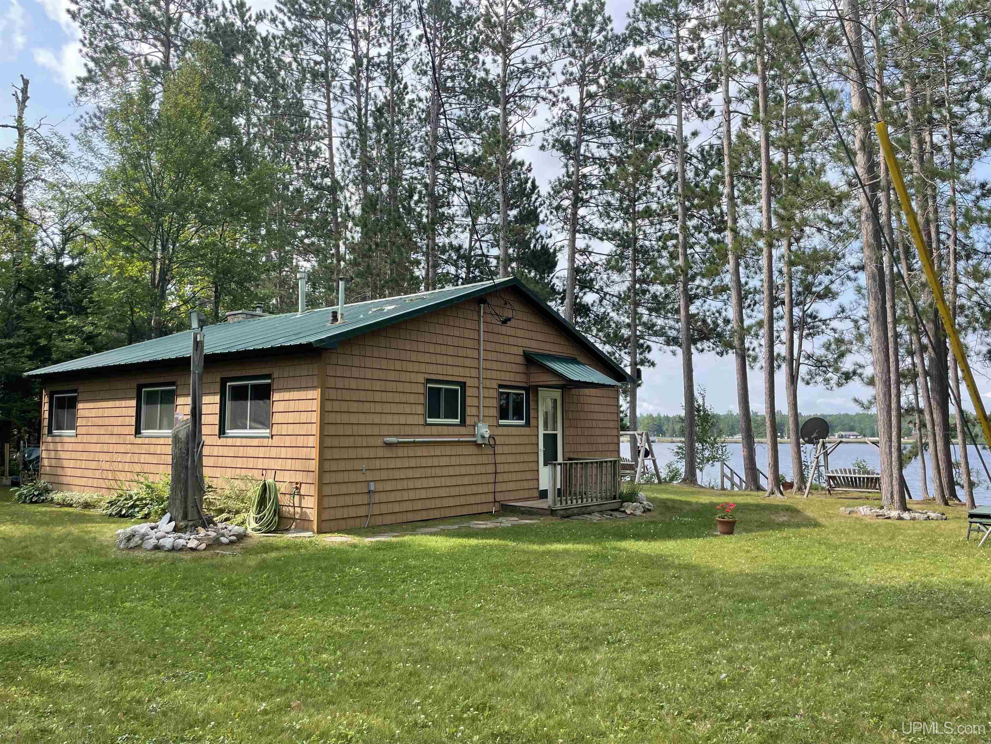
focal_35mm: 26
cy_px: 372
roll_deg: -0.6
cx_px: 496
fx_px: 744
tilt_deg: +5.5
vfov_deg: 53.1
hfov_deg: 67.3
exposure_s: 1/1159
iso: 32
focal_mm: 4.2
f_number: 1.6
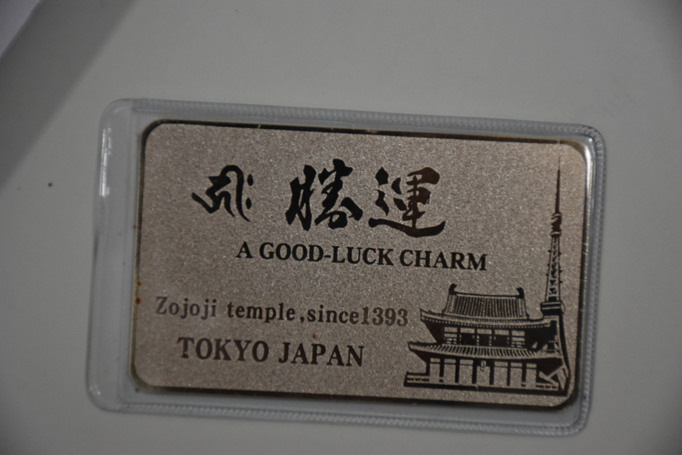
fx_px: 2984
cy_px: 228
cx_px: 341
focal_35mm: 158
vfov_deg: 8.7
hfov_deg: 13.0
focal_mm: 105
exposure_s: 1/160
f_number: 5.6
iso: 1100
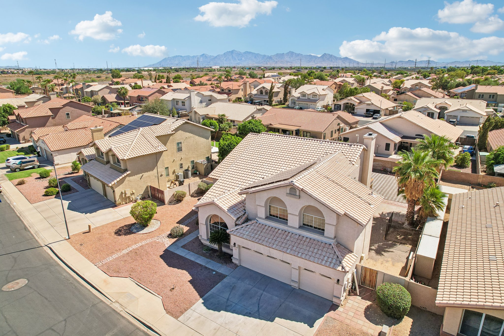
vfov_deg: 57.2
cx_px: 252
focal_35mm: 22
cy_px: 168
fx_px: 308
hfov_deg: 78.6
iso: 100
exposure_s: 1/160
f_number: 2.8
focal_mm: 8.4
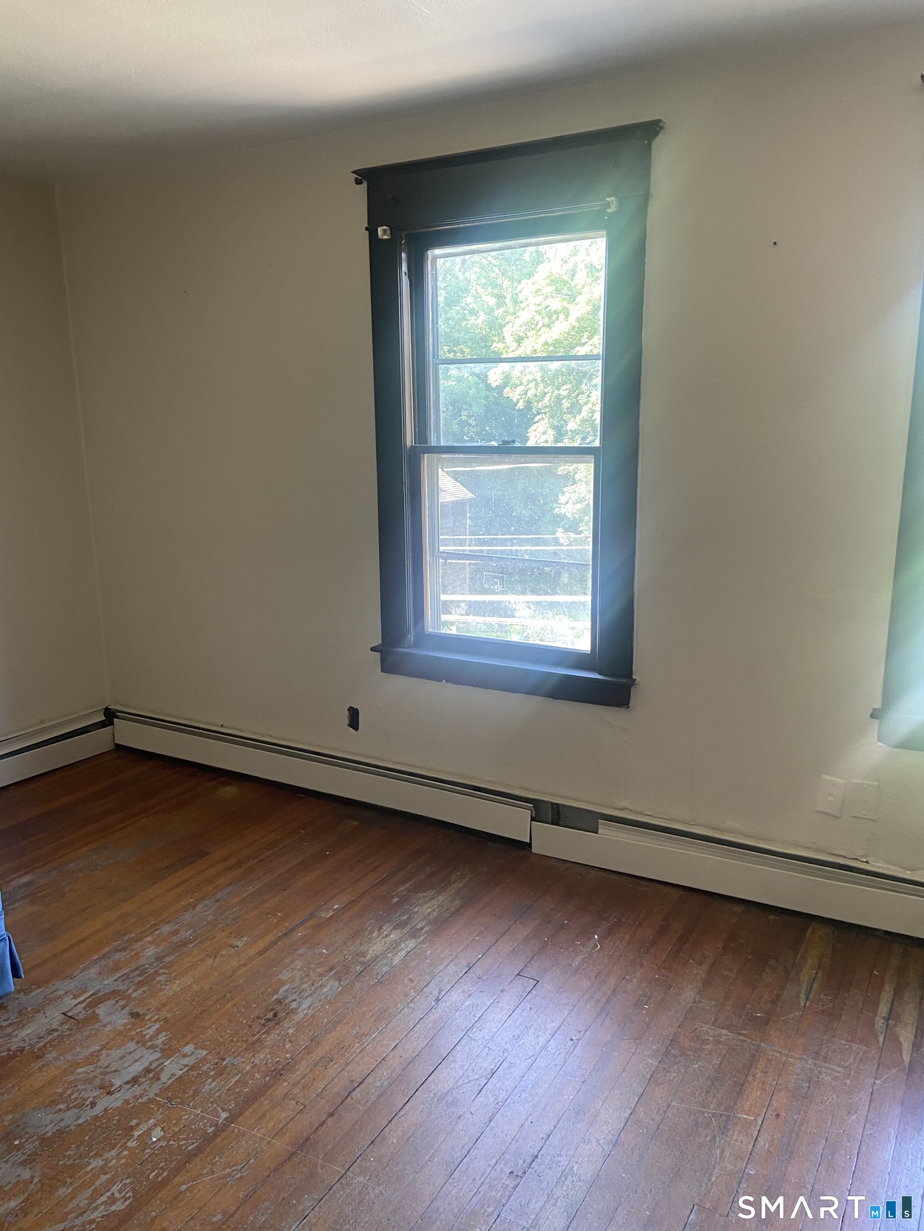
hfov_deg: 53.1
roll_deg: +1.8
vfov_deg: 67.3
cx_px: 462
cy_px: 616
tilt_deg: -13.1
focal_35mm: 26
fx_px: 925
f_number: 1.8
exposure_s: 1/65
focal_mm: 4.25
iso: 125
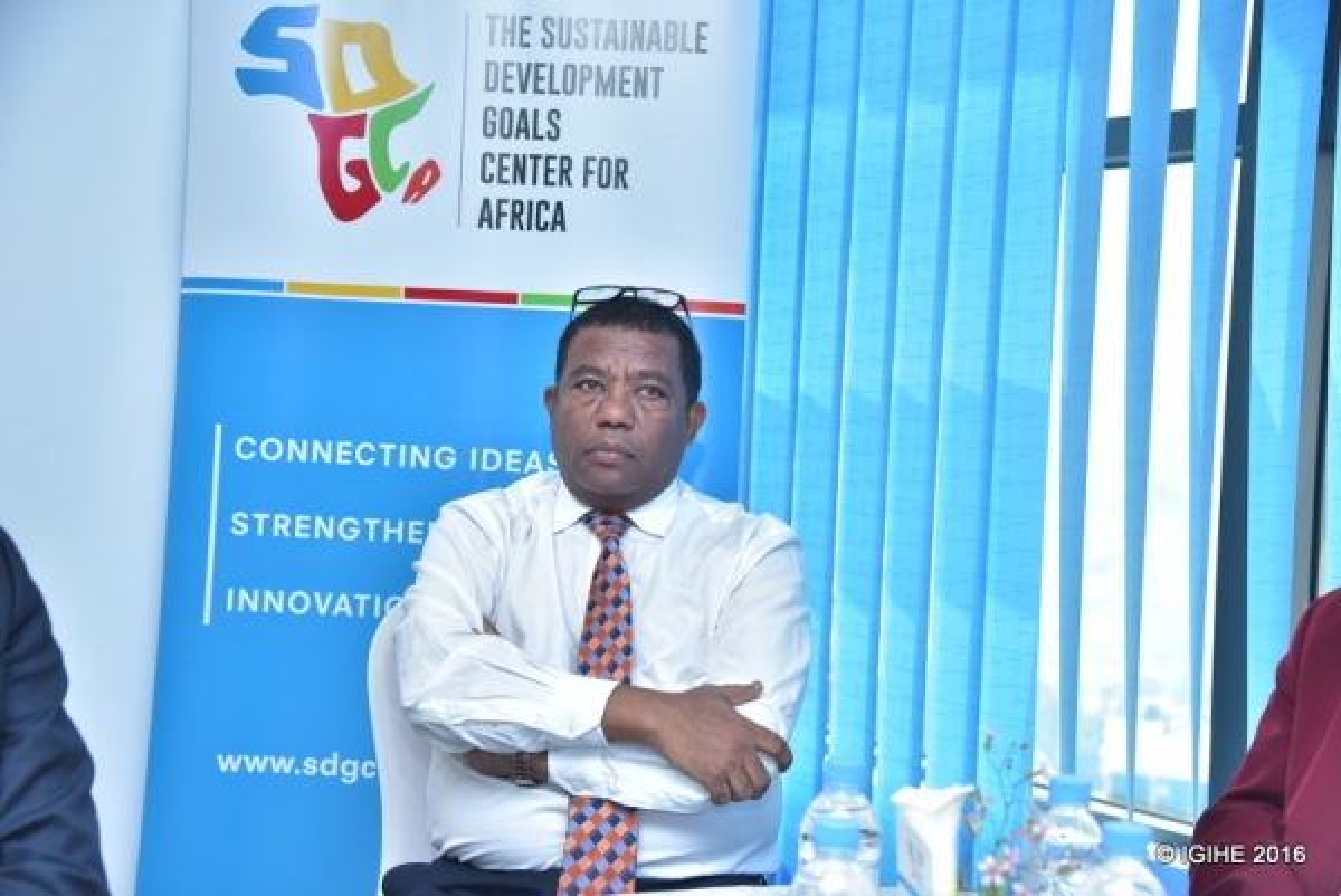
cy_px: 448
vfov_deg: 23.4
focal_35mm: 58
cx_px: 670
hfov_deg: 34.5
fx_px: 2162
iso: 1000
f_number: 5
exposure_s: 1/250
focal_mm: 58
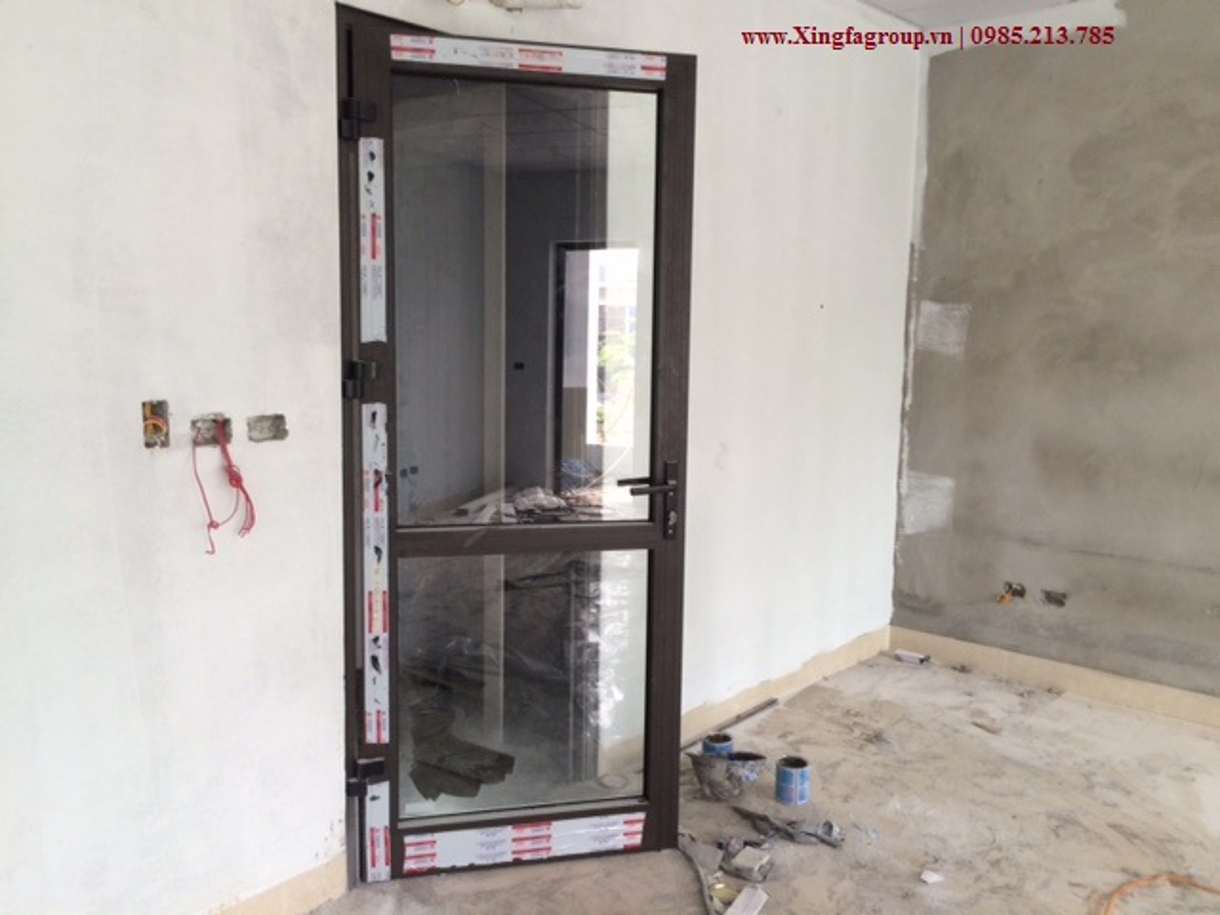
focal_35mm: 29
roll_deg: -2.5
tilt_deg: -7.9
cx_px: 610
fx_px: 1022
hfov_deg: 61.7
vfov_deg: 48.2
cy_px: 458
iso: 64
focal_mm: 4.15
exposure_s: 1/33
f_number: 2.2
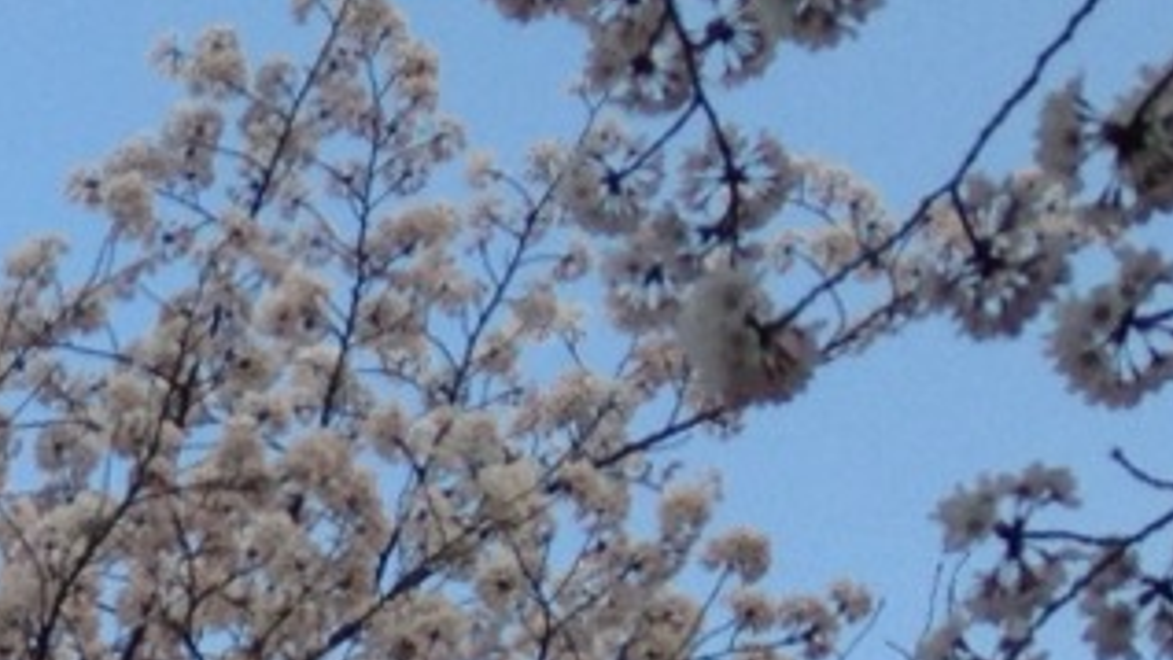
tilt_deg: +42.6
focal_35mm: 181
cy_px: 1851
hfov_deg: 10.7
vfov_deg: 6.3
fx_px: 5631
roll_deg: -3.0
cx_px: -1273
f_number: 2.4
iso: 50
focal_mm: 4.12
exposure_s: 1/131
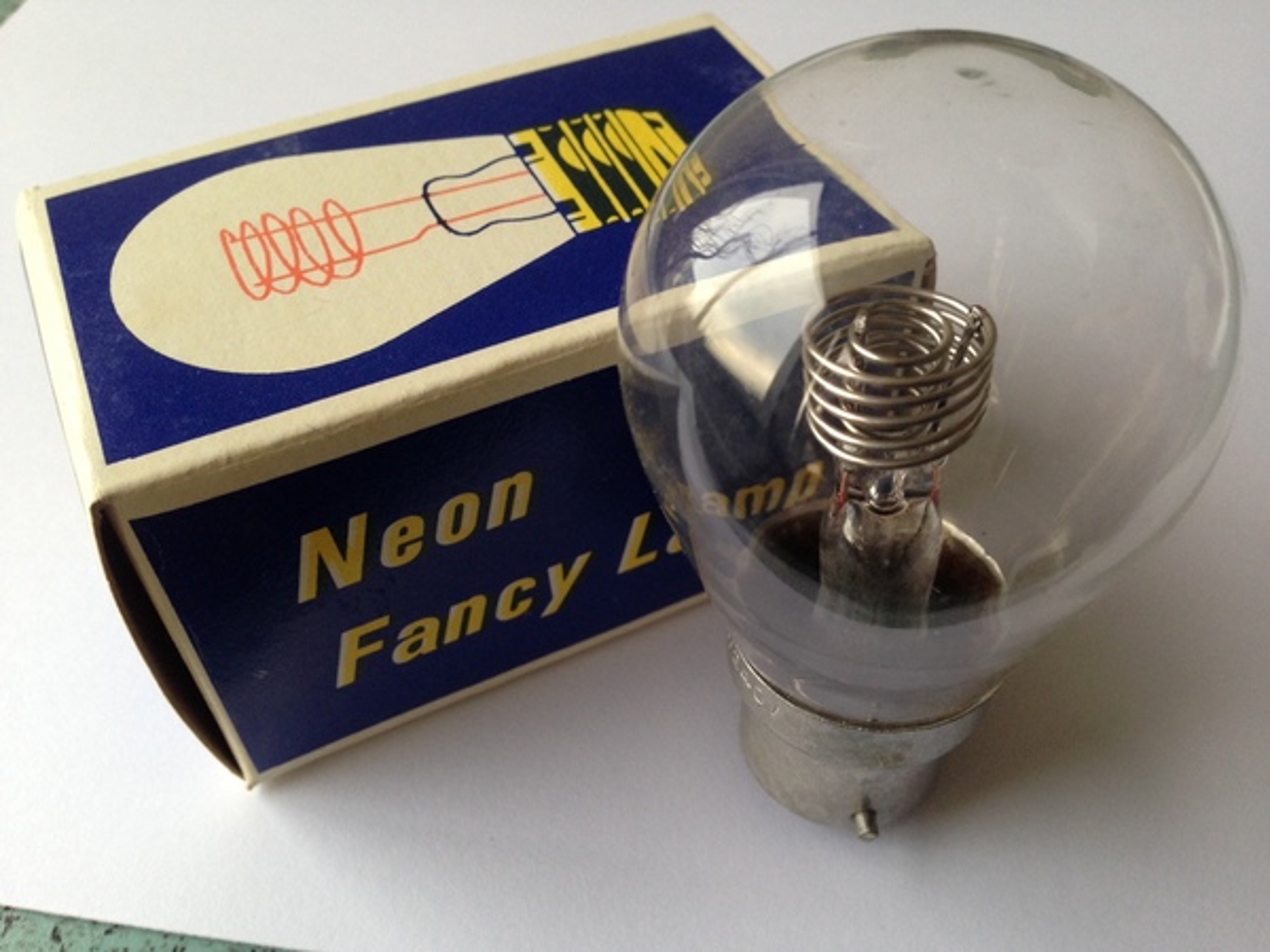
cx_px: 635
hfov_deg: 55.4
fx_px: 1211
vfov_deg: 42.9
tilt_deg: -46.7
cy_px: 476
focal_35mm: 33
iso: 100
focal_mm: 4.12
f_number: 2.4
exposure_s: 1/20
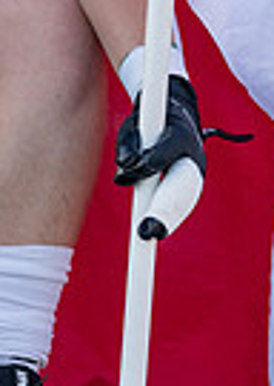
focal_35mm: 793
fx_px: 8665
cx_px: -138
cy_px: -154
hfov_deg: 1.8
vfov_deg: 2.5
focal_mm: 162
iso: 200
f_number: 2.8
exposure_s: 1/500
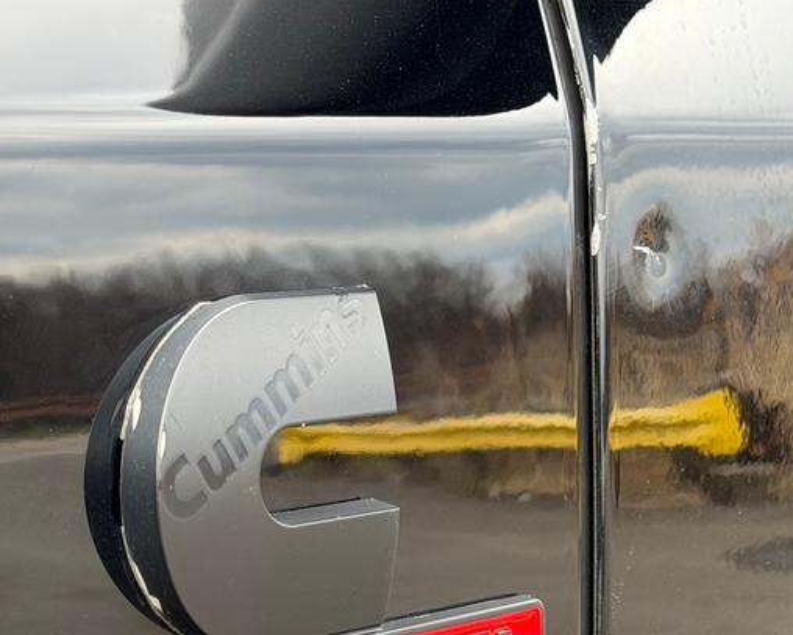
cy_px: 610
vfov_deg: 12.9
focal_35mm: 118
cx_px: 287
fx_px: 2771
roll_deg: -0.7
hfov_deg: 16.3
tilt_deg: -14.2
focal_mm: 6.76
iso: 64
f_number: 1.78
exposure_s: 1/179
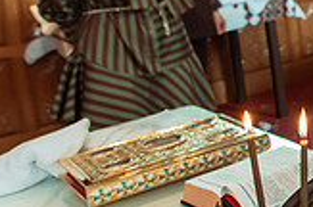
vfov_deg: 15.0
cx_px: 537
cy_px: -61
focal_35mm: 87
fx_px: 755
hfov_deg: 18.9
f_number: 3.5
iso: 2500
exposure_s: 1/250
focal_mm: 24
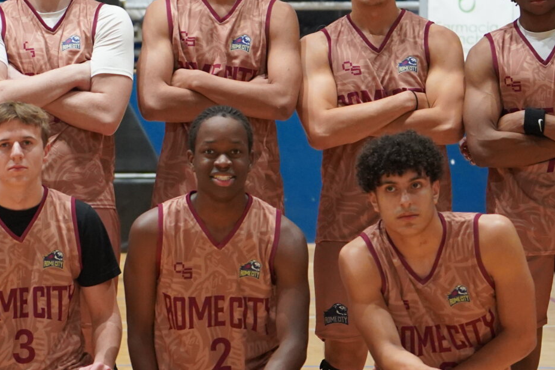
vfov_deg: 5.7
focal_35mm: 243
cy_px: 257
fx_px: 3746
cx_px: 65
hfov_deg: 8.4
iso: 5000
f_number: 4.5
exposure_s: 1/160
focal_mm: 88
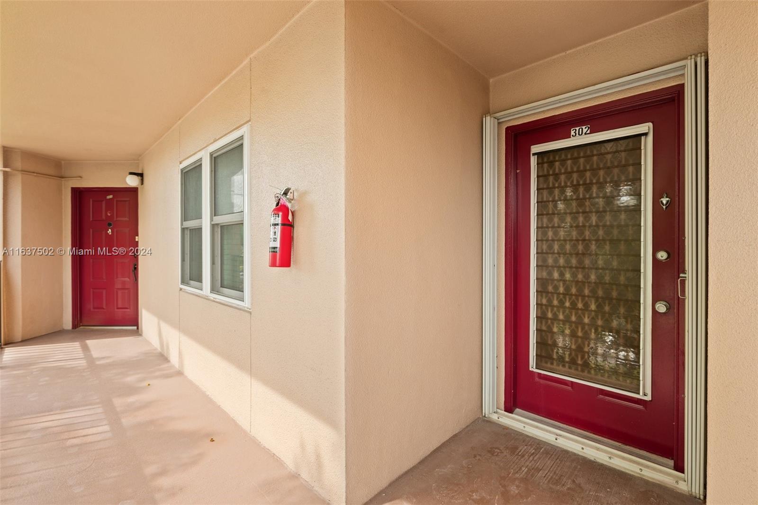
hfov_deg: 96.7
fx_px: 337
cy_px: 252
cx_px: 379
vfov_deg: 73.8
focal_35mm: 16
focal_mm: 16
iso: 200
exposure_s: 1/15
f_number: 8
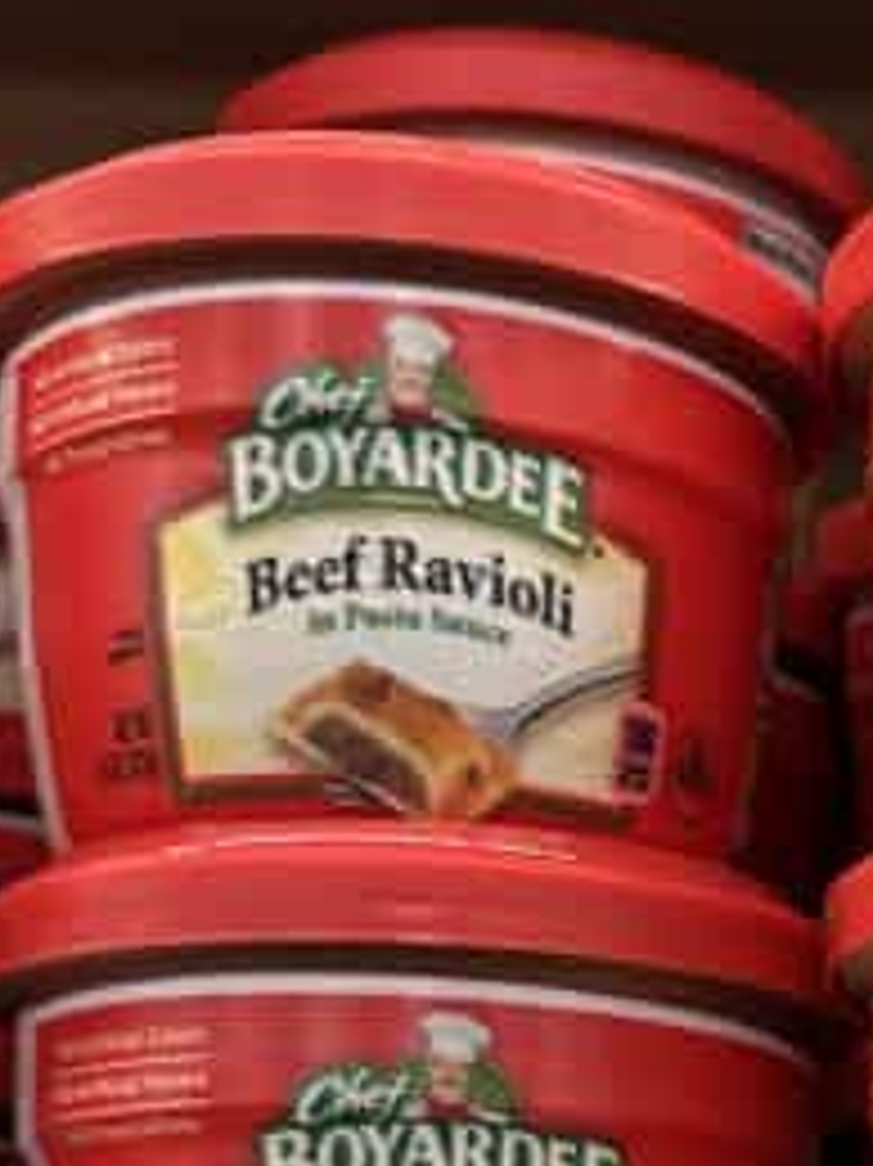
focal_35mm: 95
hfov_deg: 13.9
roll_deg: +1.5
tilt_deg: +1.3
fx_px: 3197
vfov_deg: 19.4
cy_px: 1423
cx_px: 1548
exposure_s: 1/61
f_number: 1.78
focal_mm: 6.86
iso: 160
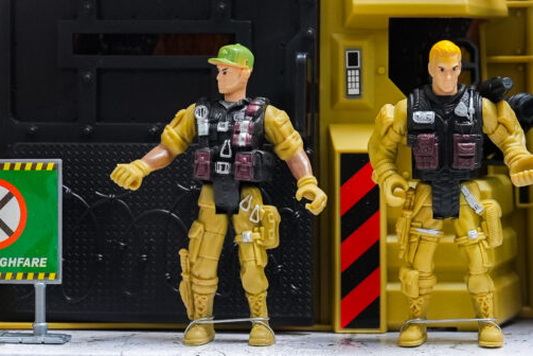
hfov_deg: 14.0
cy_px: 187
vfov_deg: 9.4
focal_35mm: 146
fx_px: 2163
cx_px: 255
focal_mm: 70
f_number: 8
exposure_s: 1/125
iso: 3200
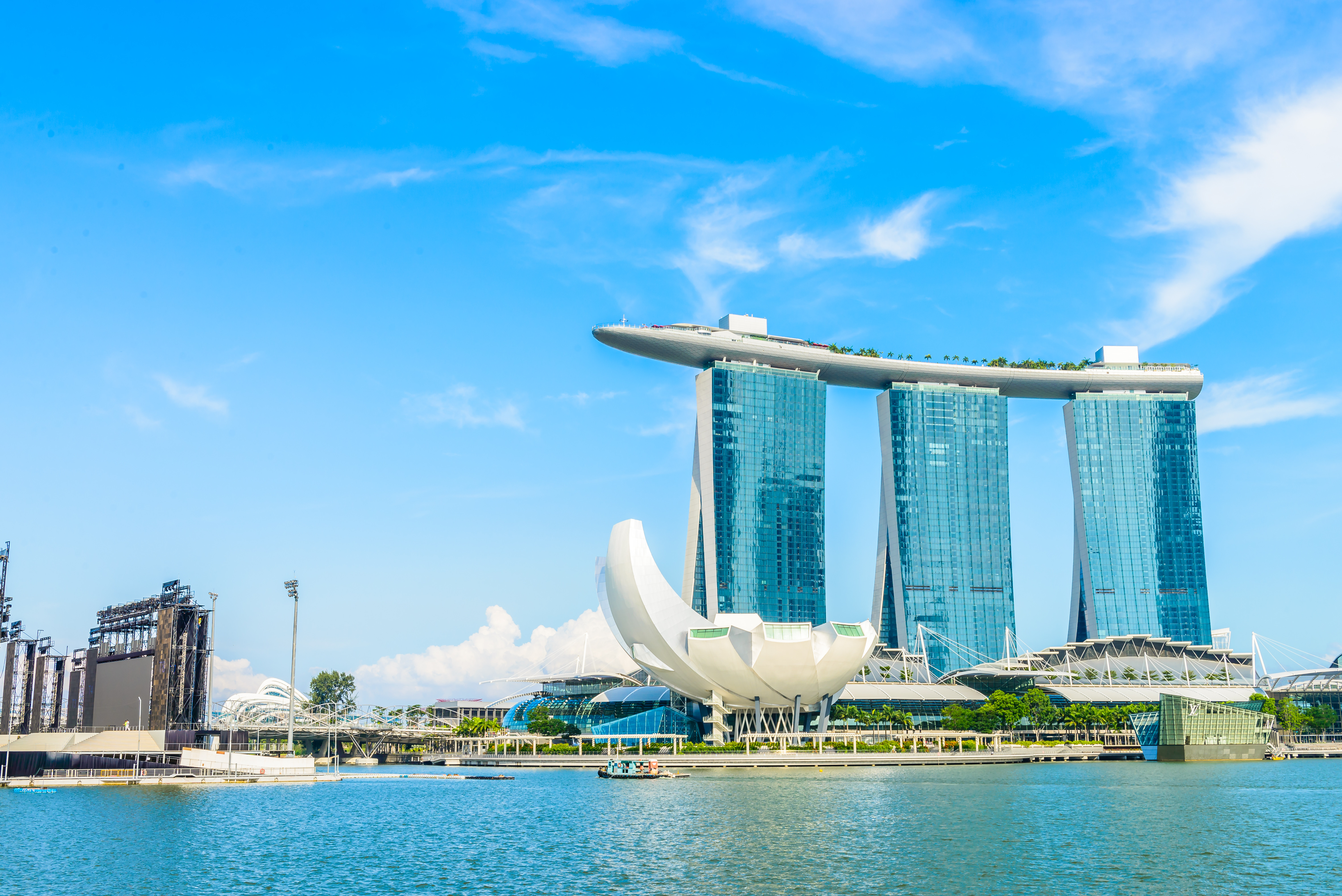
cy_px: 448
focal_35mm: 38
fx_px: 1417
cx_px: 671
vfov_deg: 35.1
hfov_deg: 50.7
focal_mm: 38
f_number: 13
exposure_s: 1/125
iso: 100
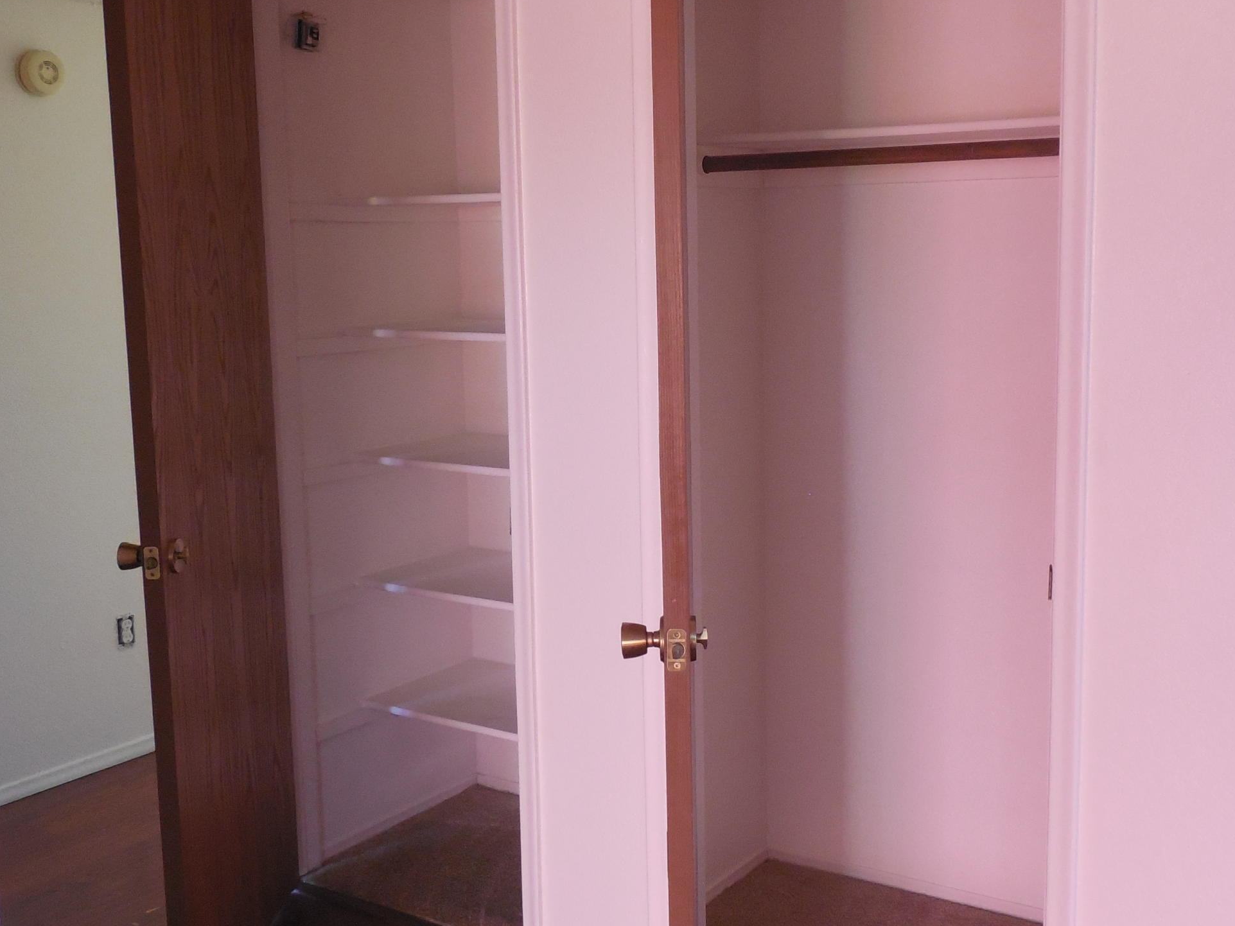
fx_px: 1391
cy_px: 457
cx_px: 695
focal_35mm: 39
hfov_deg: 47.8
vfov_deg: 36.8
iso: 360
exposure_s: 1/30
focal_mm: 4.5
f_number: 3.3
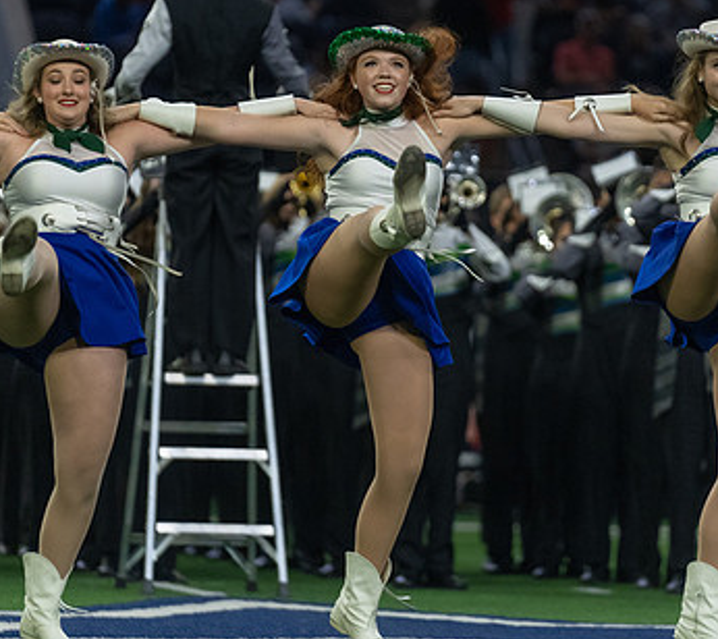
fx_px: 8797
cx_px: 397
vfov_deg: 4.2
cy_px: 192
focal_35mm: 396
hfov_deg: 4.7
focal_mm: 200
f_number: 2.8
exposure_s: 1/1000
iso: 2500
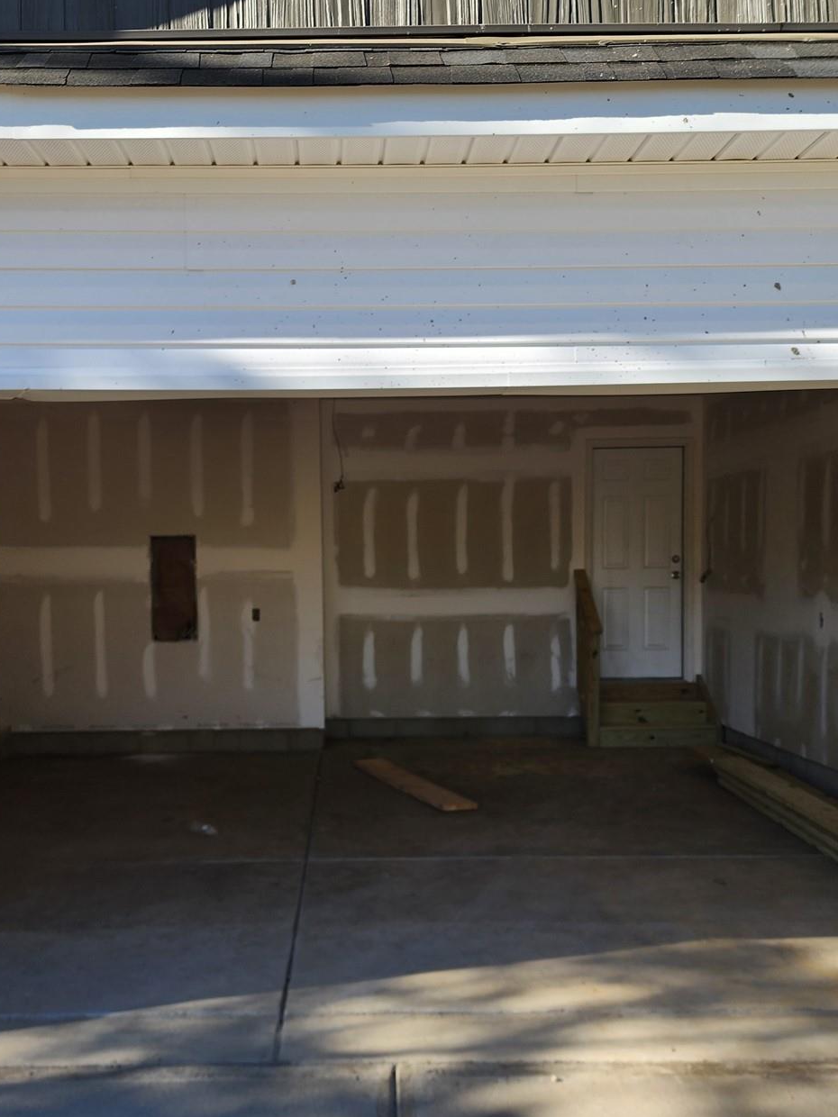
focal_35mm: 38
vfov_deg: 48.8
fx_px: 1227
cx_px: 348
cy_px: 645
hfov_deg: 37.6
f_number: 1.8
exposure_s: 1/505
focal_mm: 6.4
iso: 12
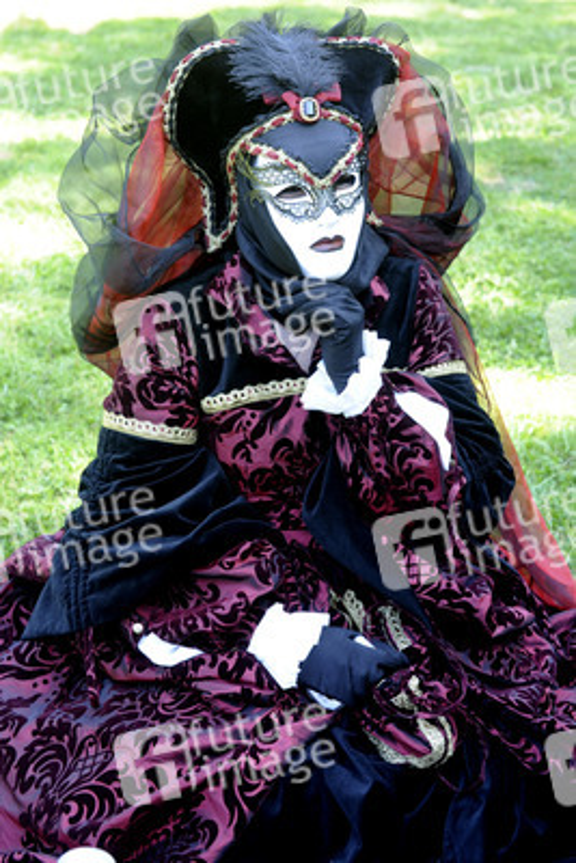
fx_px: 1199
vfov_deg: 39.6
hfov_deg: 27.0
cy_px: 432
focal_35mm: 50
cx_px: 288
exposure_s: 1/160
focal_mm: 50
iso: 800
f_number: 5
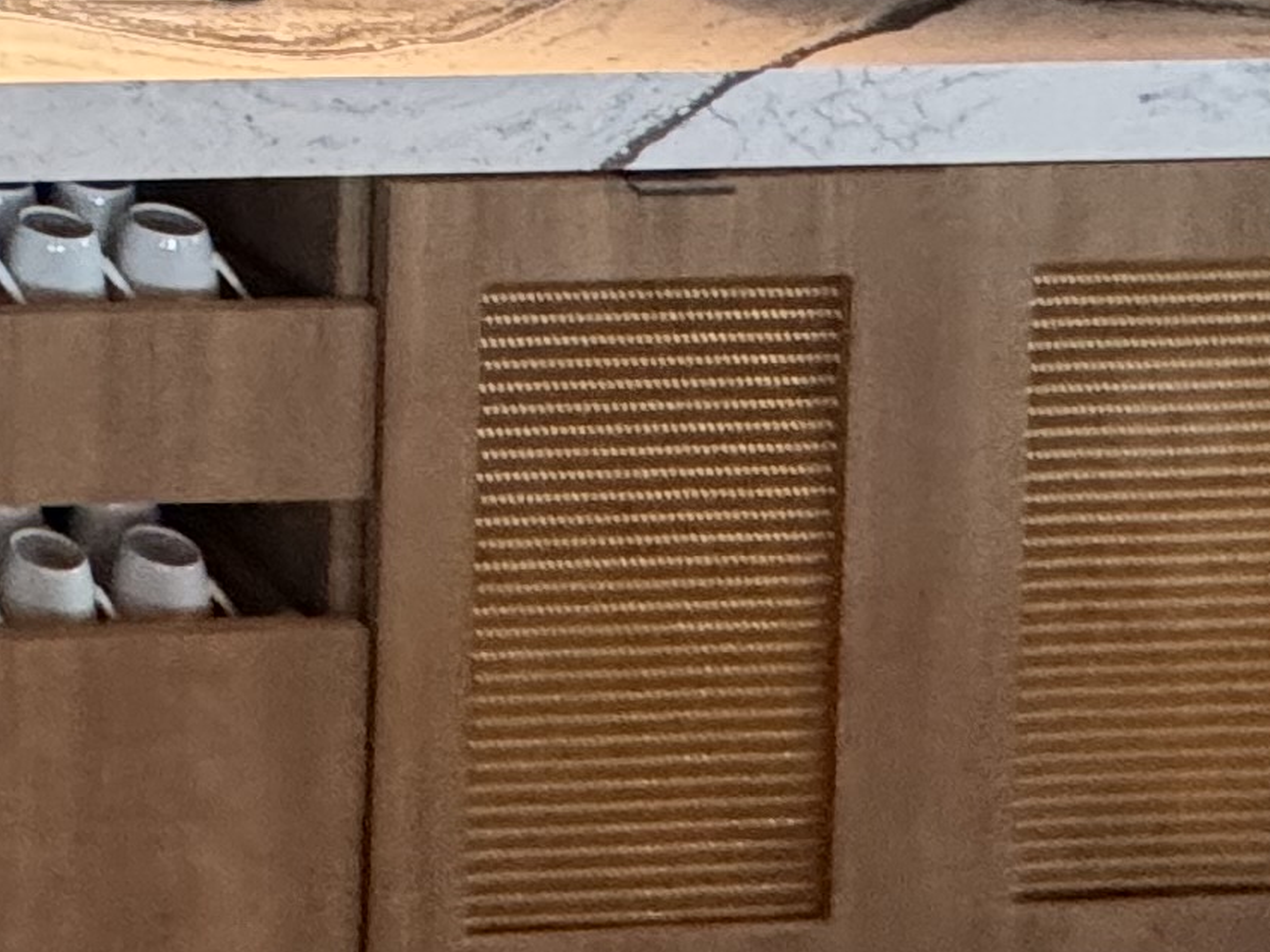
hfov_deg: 20.6
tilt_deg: -0.4
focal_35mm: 67
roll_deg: +0.5
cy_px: -830
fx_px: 2458
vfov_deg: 17.3
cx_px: -997
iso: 320
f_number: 2.2
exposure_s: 1/60
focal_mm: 2.22
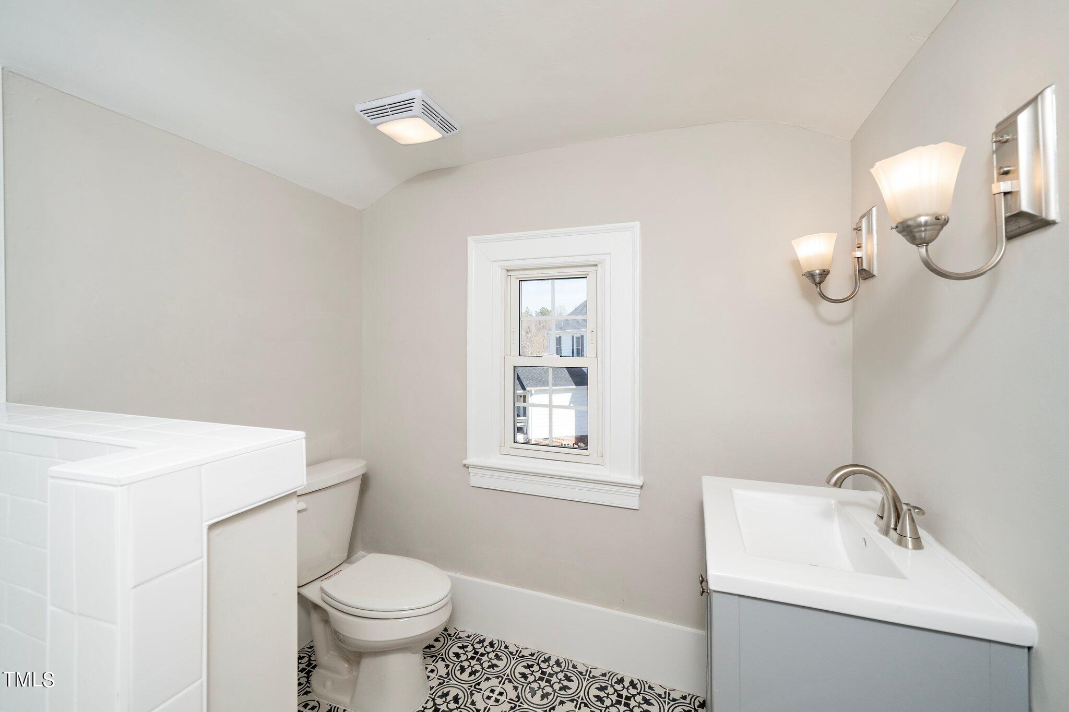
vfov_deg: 81.2
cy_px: 356
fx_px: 416
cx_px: 534
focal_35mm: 14
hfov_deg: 104.3
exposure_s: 1/80
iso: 640
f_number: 11
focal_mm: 14
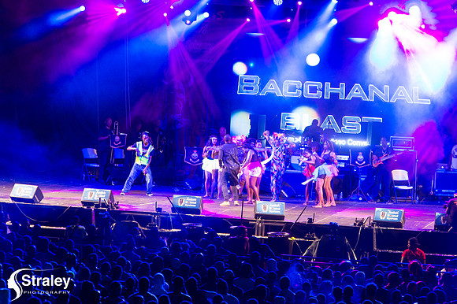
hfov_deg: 11.8
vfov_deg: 7.8
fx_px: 2220
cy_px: 152
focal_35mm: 175
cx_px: 228
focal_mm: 175
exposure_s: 1/60
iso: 2500
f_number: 5.6
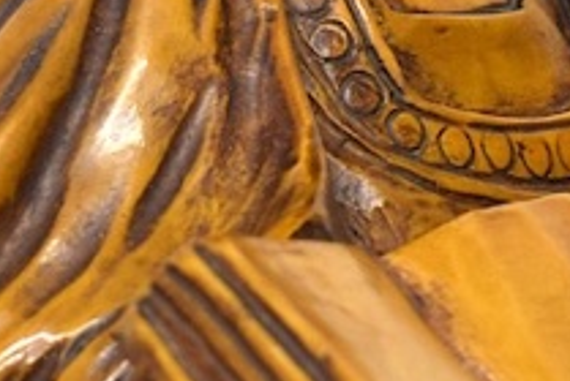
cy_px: 39
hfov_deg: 10.4
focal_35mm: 198
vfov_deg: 6.9
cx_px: 393
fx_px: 3137
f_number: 4.5
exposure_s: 1/50
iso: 400
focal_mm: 23
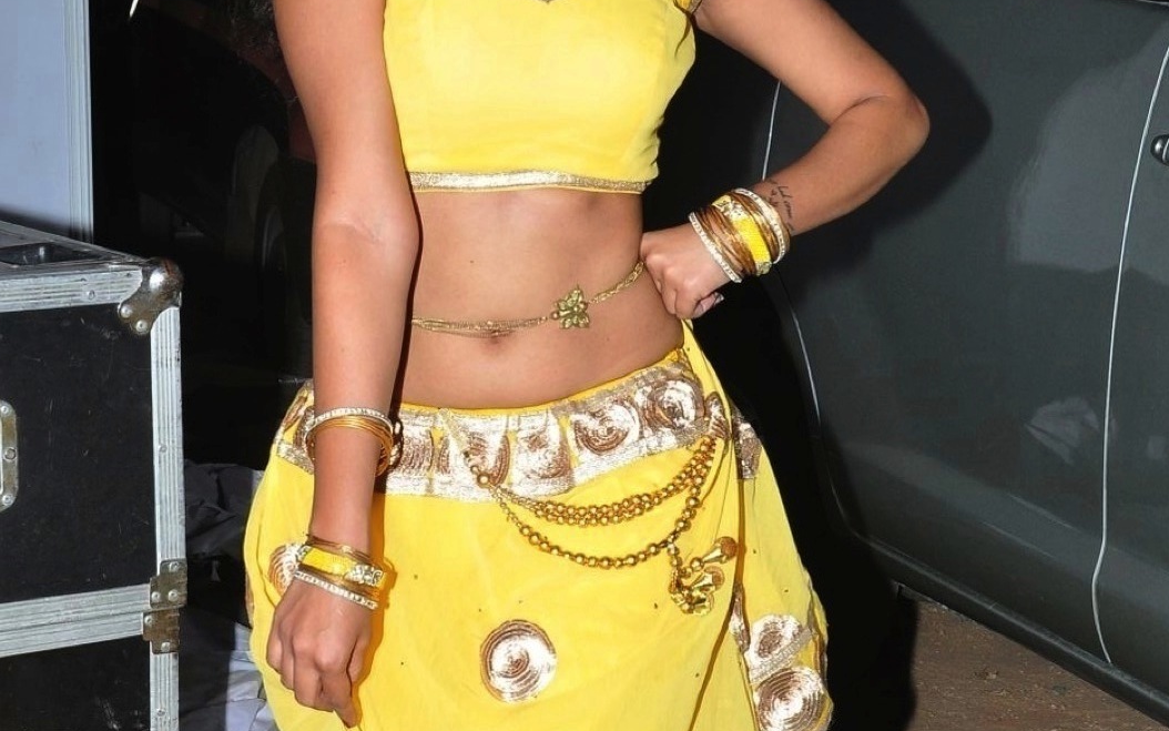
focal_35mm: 89
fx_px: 2836
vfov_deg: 14.7
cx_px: 523
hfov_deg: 23.3
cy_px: 457
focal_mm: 34
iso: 500
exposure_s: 1/125
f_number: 10
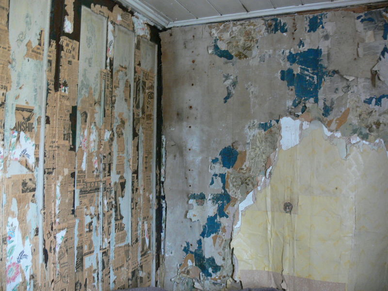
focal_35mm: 35
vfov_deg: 40.7
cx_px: 194
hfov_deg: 52.6
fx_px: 392
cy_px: 146
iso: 200
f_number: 2.8
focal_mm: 7.4
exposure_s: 1/6
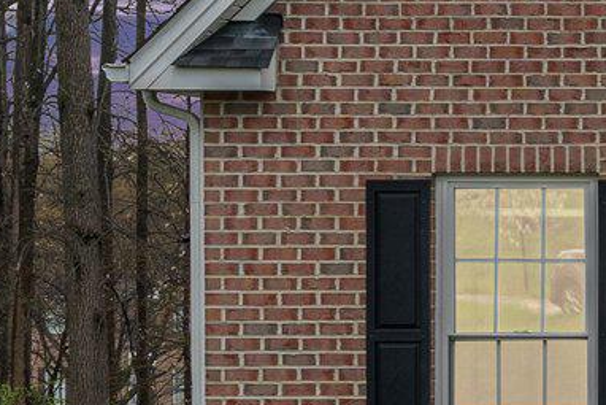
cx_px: 1526
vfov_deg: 8.3
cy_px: 129
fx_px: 2795
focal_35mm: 166
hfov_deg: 10.4
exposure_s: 1/40
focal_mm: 31
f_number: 9
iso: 400
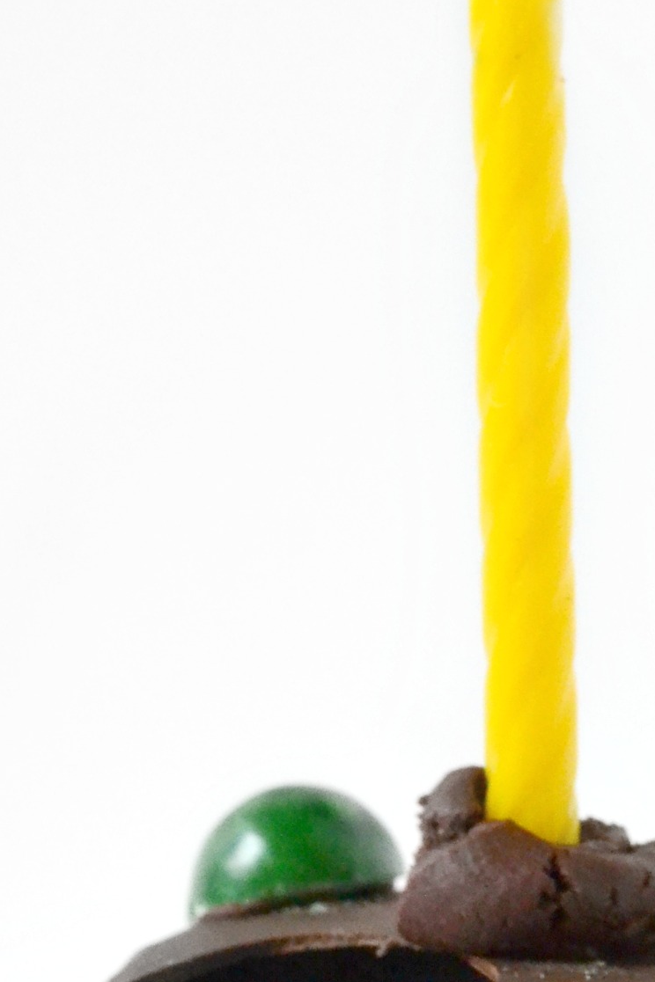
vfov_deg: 9.1
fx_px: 6086
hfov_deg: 6.2
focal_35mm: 223
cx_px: 367
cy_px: 1079
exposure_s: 1/40
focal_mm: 50
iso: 2500
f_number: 11
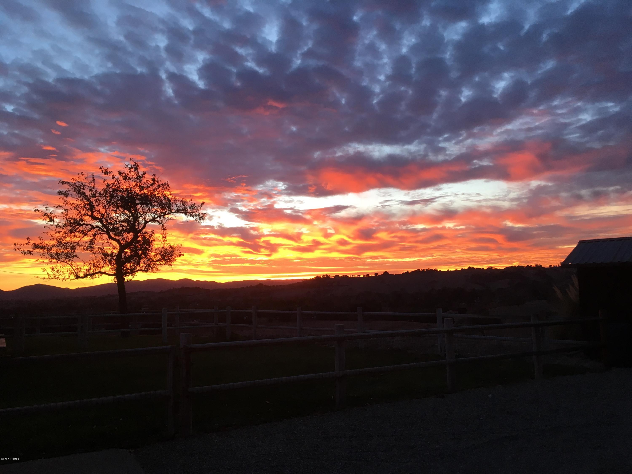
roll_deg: +1.5
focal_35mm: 29
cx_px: 316
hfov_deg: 61.7
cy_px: 237
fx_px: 529
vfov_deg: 48.2
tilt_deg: +4.8
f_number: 2.2
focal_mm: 4.15
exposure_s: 1/30
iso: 25
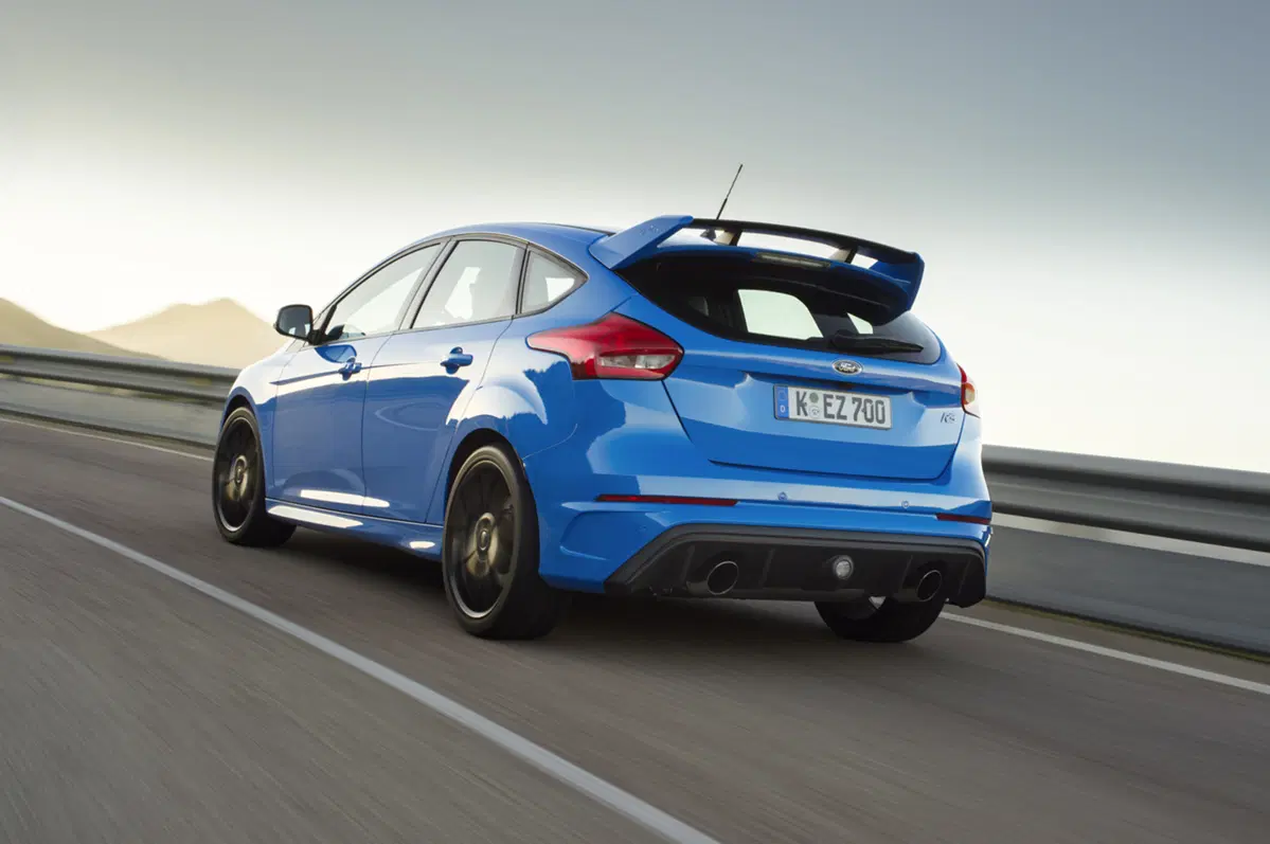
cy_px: 422
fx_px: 1762
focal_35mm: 50
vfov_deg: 26.9
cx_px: 635
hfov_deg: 39.6
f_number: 10
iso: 100
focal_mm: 50
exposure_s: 1/30
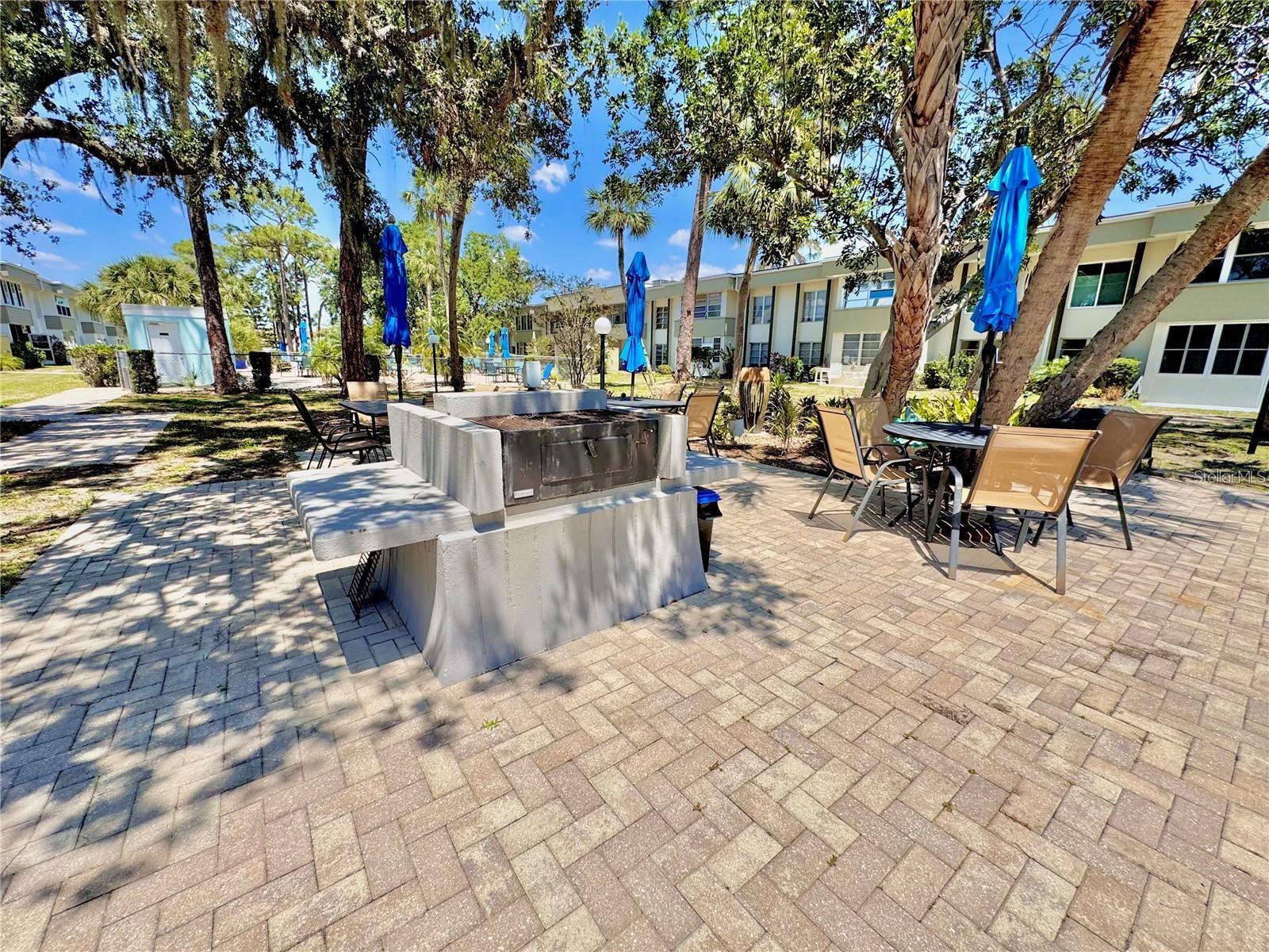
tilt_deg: -13.9
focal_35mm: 14
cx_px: 634
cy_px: 476
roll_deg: -1.1
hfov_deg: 102.1
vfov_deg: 85.7
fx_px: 513
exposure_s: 1/1832
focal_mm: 2.22
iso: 50
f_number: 2.2
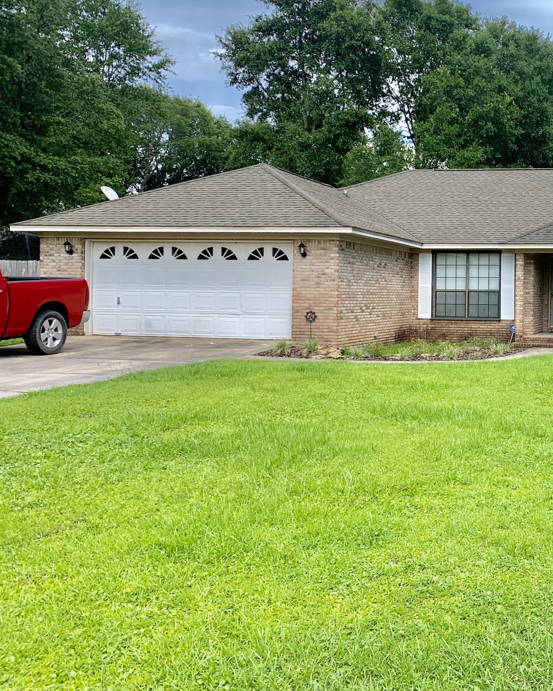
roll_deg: -1.1
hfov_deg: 34.7
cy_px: 308
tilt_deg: -0.1
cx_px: 523
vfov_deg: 45.7
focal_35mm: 40
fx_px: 818
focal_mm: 4.25
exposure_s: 1/1282
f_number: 1.8
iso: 25
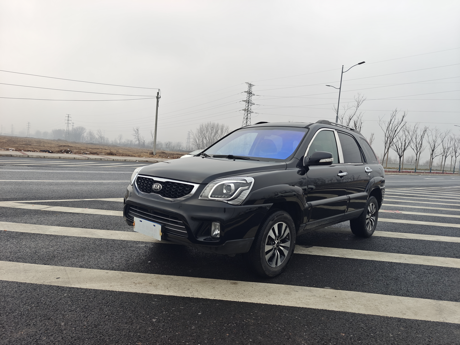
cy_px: 172
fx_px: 306
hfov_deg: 73.9
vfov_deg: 58.9
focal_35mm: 23
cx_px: 230
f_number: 1.6
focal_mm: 6.06
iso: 50
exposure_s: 1/676
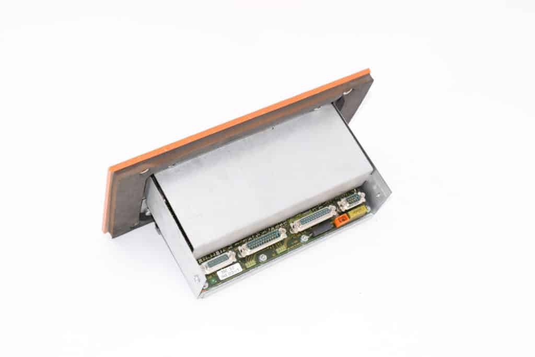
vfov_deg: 23.8
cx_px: 268
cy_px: 178
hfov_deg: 35.0
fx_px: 847
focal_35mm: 57
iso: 200
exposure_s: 1/50
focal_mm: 38
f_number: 13
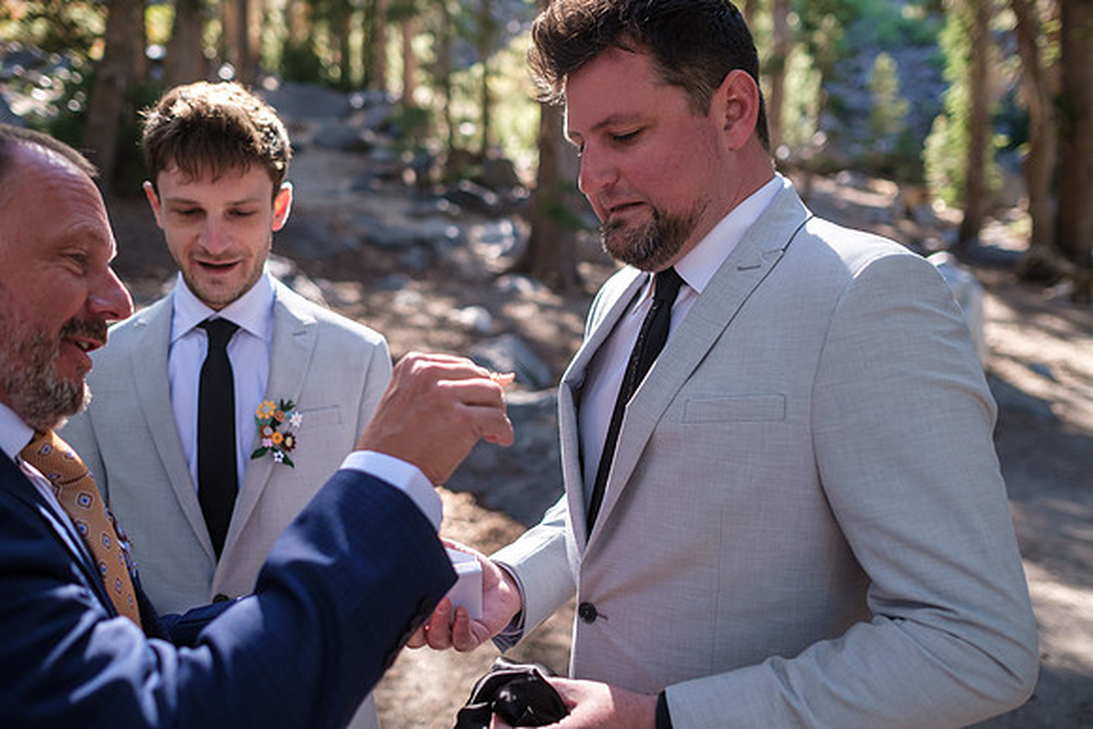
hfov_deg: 54.4
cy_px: 364
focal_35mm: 35
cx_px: 546
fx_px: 1063
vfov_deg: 37.9
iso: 160
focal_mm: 23
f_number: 2
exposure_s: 1/500
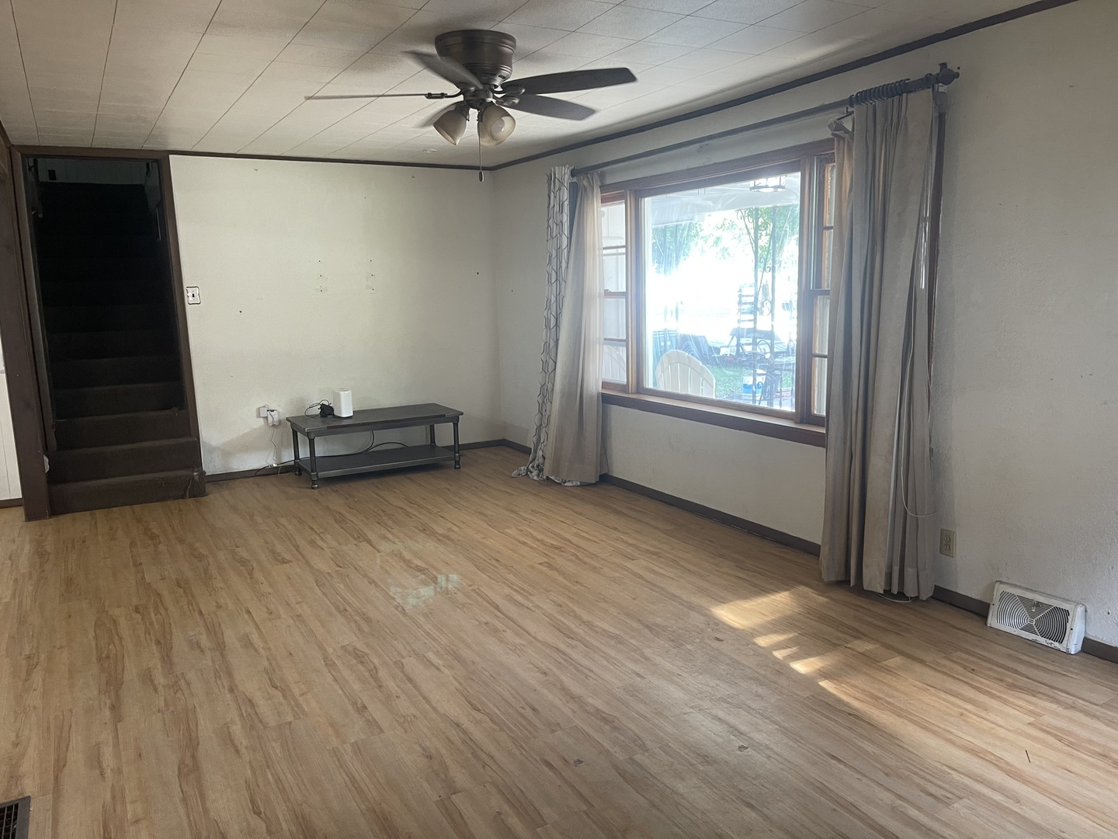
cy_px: 420
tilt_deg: -10.6
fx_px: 807
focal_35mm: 25
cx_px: 559
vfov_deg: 54.9
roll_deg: +1.1
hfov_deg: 69.4
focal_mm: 5.1
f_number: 1.6
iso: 125
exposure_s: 1/60
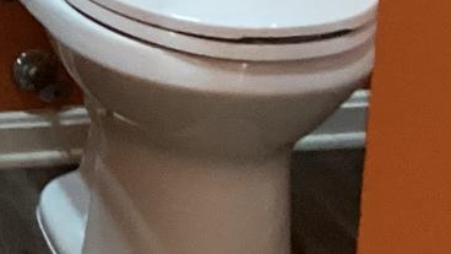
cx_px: -460
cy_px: 151
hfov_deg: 10.5
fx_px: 2248
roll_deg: +3.0
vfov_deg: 6.5
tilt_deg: -19.9
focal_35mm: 188
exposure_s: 1/40
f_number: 2.4
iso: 320
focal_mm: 3.3
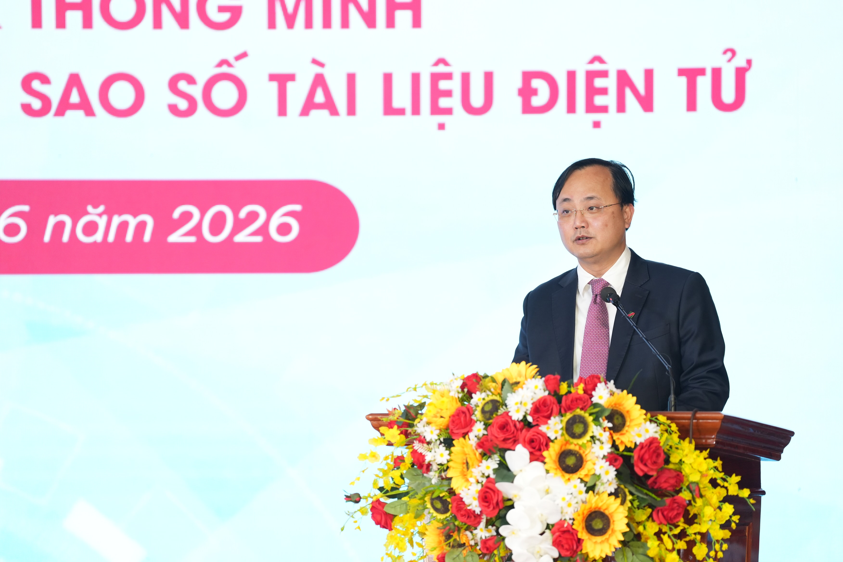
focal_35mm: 157
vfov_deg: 8.7
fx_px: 3676
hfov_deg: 13.1
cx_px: 422
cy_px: 281
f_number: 2.8
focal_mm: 157
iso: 1250
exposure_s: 1/160
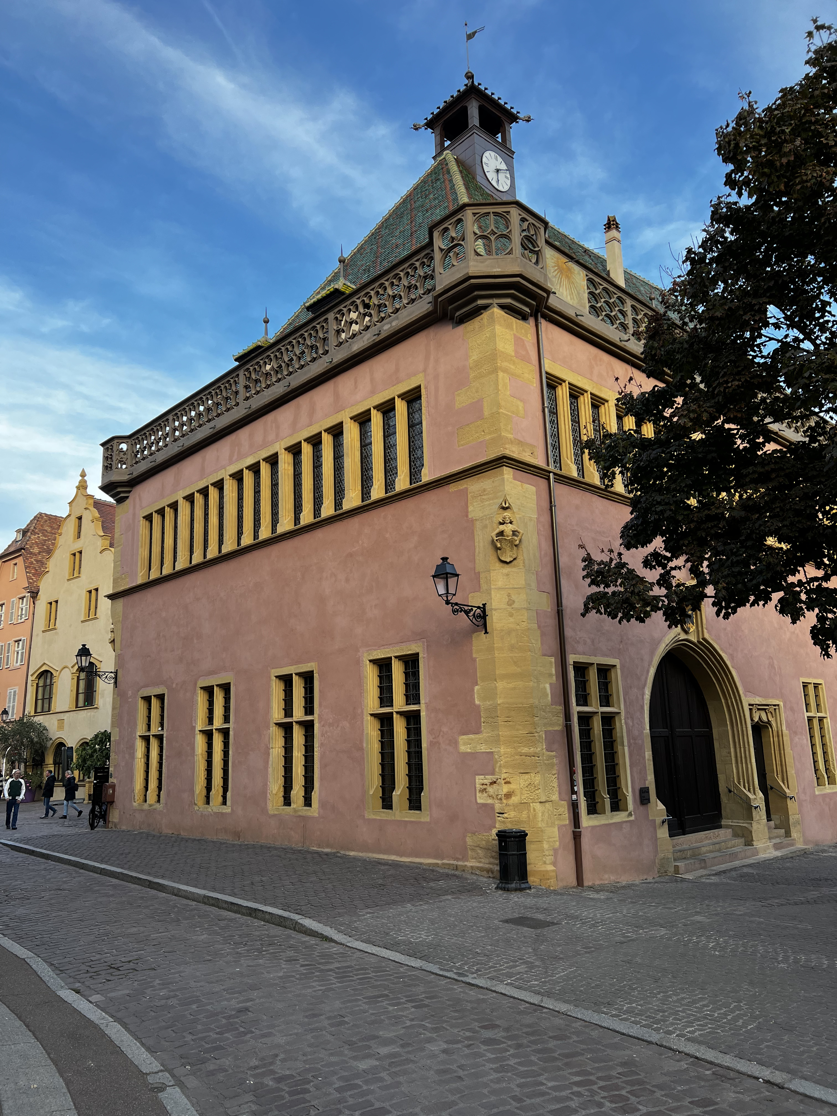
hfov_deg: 53.1
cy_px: 558
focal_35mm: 26
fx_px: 838
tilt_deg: +13.7
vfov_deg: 67.3
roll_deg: +1.9
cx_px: 418
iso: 40
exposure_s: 1/205
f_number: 1.5
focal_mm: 5.7
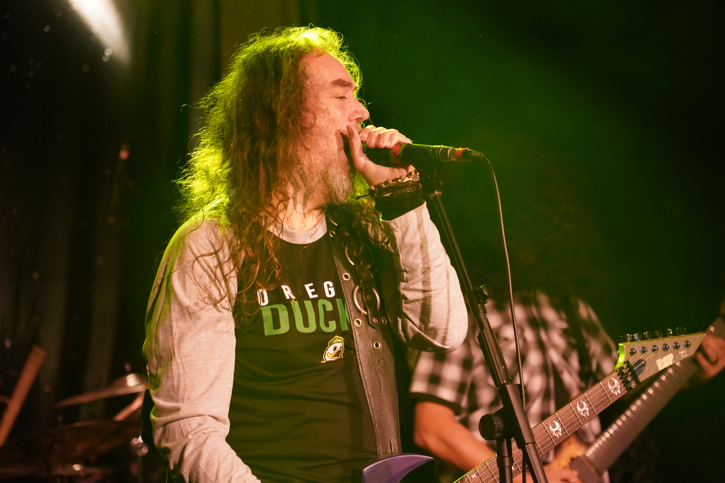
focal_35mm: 105
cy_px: 242
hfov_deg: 19.5
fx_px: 2114
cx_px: 362
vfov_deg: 13.0
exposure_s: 1/125
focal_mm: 105
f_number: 4
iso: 10000
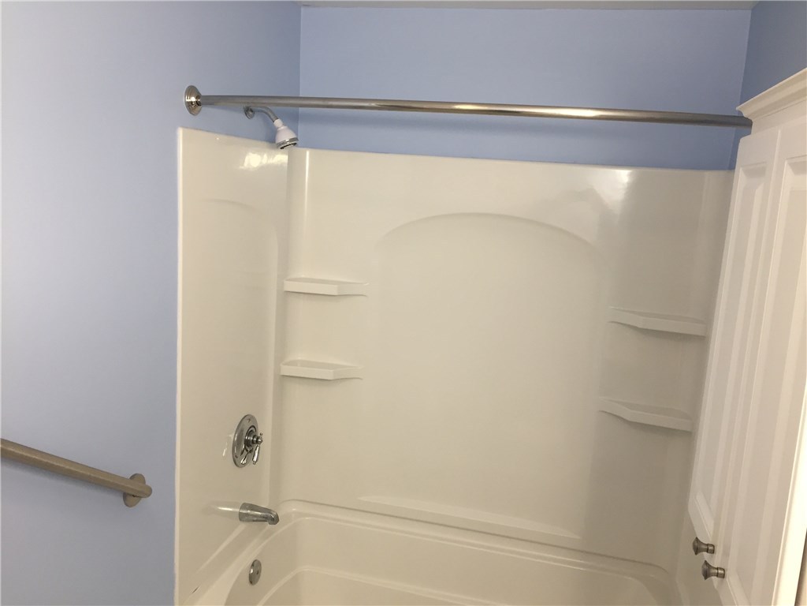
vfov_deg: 48.2
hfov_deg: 61.7
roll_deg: -3.9
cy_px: 303
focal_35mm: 29
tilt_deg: -9.1
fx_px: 676
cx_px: 404
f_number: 2.2
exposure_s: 1/30
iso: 32
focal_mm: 4.15
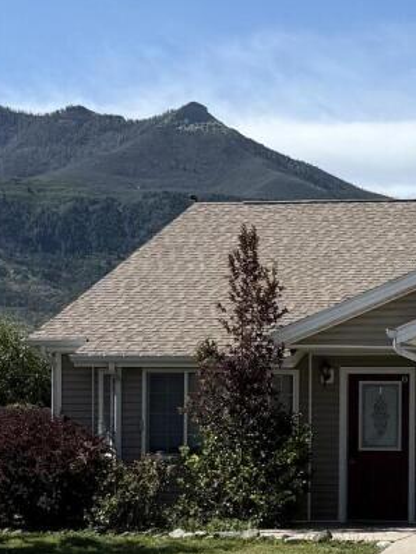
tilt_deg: +1.0
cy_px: 426
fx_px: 1938
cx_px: 494
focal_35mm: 121
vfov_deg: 16.2
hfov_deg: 12.0
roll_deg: -0.6
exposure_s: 1/5319
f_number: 1.78
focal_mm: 6.76
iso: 80
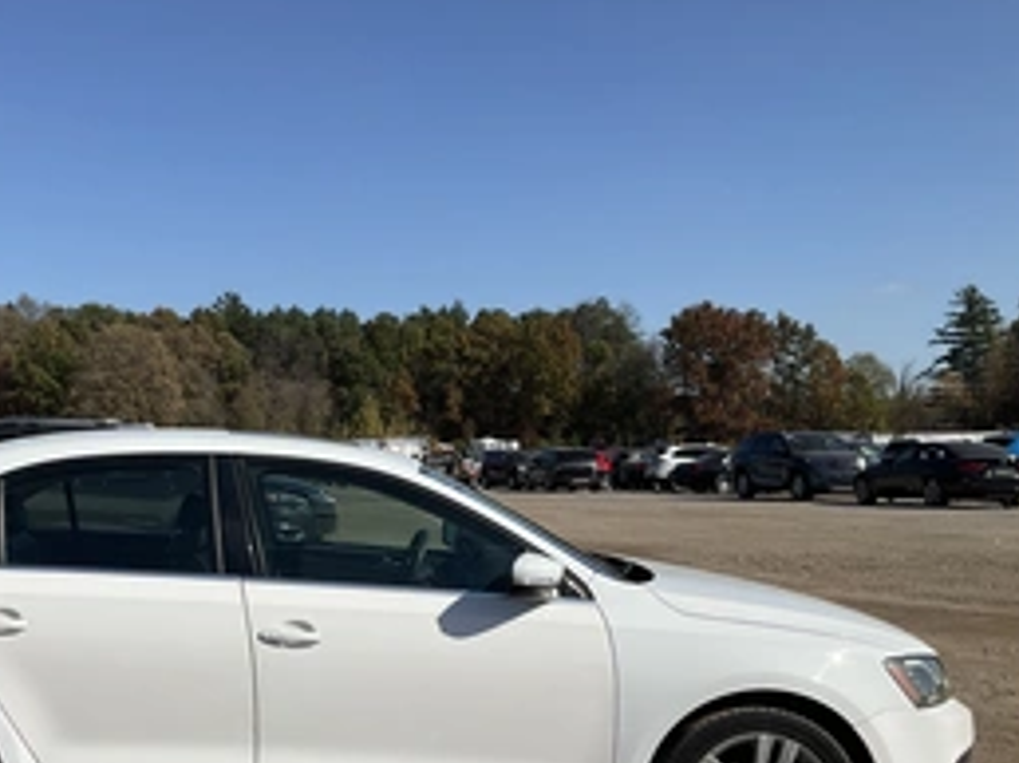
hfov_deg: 40.9
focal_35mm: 45
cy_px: 470
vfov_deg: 32.0
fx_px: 1323
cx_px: 257
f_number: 1.8
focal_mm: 3
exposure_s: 1/3788
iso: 25
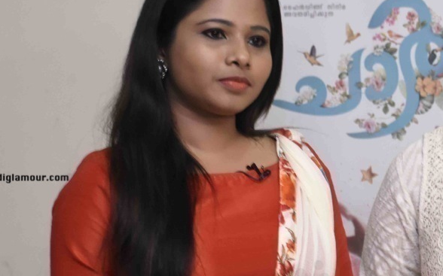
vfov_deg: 8.6
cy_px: 139
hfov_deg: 13.5
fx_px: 1836
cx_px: 477
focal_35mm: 152
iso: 1600
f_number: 4.5
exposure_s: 1/100
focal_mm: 45
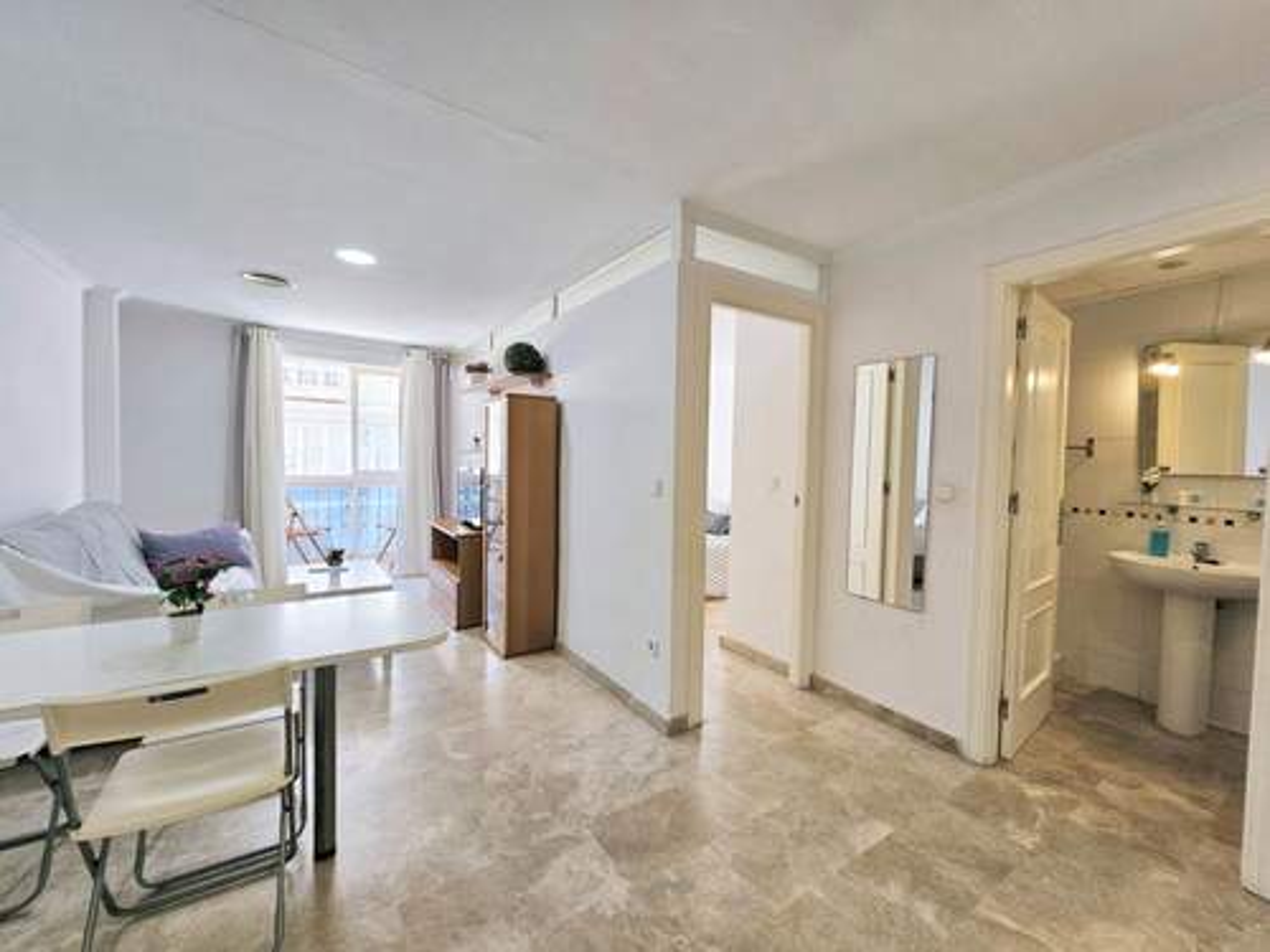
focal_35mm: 13
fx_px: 477
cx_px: 635
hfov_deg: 106.2
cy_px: 476
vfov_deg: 89.9
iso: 64
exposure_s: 1/50
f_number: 2.2
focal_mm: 2.2
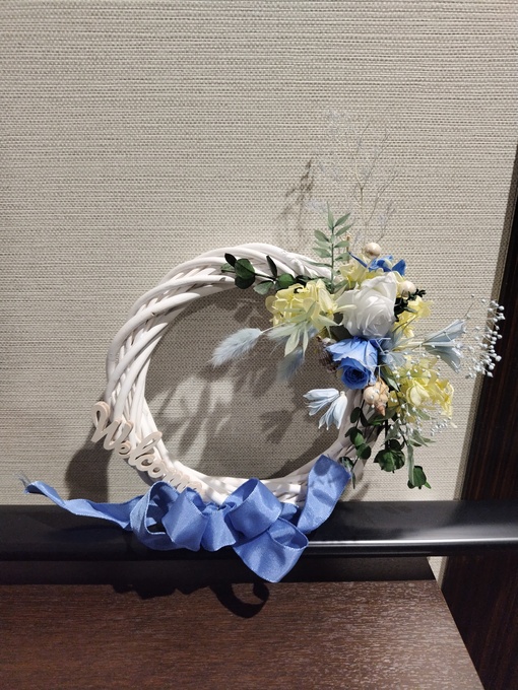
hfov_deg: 58.9
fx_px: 459
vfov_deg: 73.9
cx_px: 259
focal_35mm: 23
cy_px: 345
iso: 425
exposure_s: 1/50
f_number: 1.9
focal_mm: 5.5
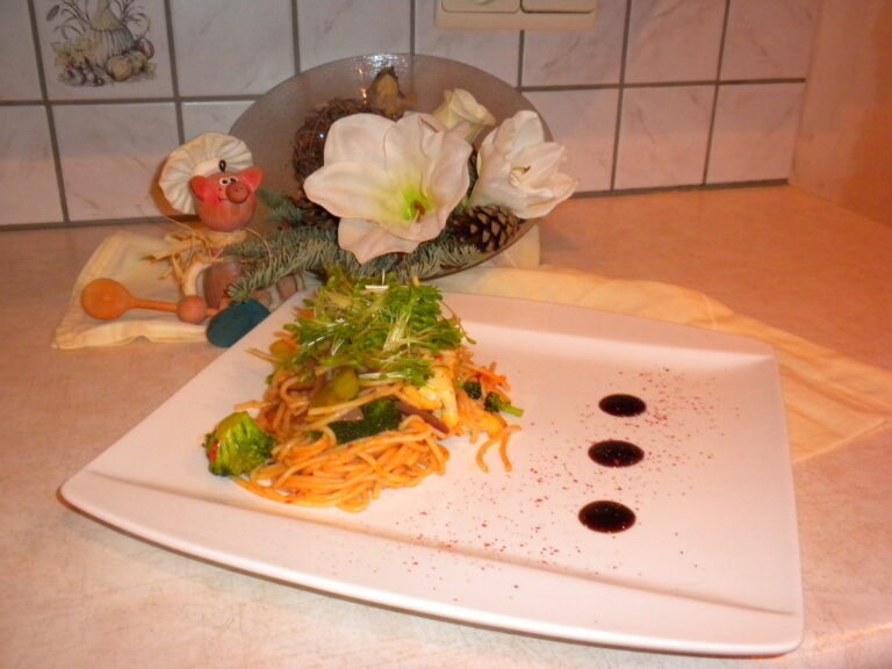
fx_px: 953
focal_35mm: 37
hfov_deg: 50.1
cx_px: 446
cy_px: 334
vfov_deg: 38.7
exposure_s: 1/30
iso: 400
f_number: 3.5
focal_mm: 6.6
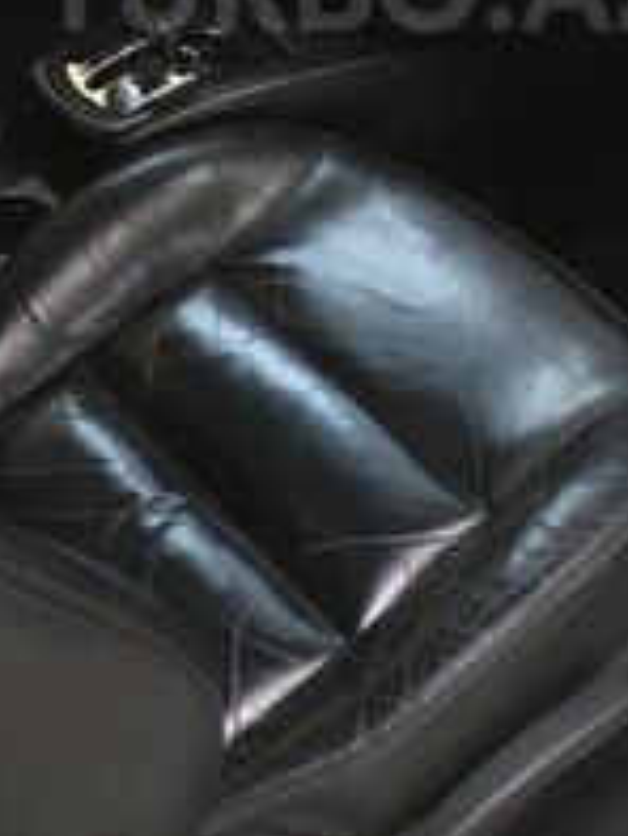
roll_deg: -0.4
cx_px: 365
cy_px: -17
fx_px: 1764
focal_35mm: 73
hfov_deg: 20.2
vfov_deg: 25.3
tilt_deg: -32.0
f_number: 2.2
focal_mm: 4.15
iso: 32
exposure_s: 1/33
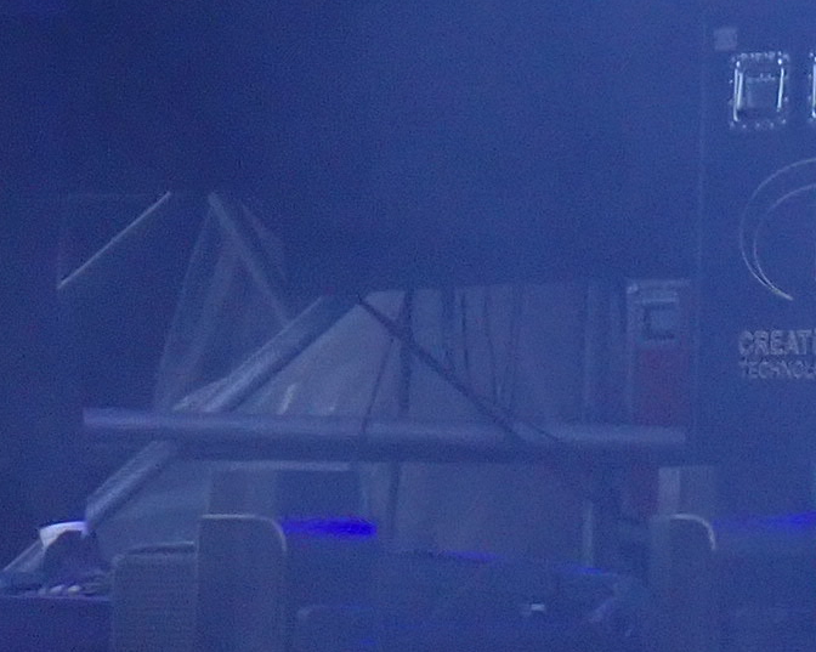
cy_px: -170
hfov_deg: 4.1
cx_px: 1700
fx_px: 11225
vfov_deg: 3.3
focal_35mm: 465
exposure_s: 1/100
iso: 320
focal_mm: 18
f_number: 4.9
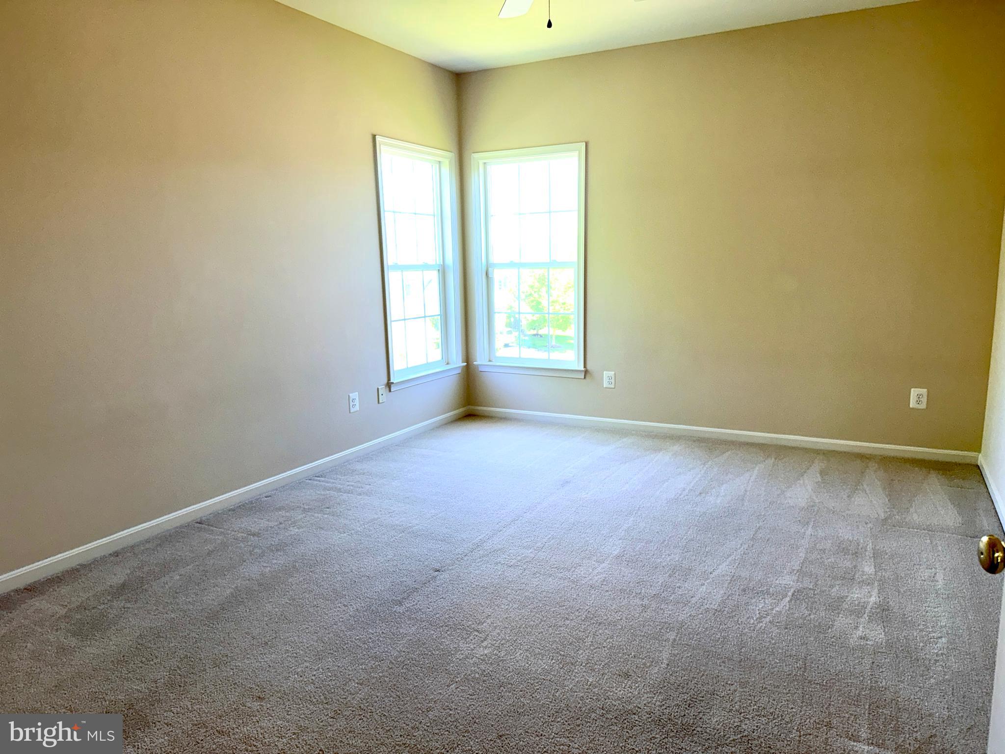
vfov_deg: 56.8
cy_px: 377
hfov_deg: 71.6
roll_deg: +1.5
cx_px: 502
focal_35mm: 24
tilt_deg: -8.7
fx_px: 697
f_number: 1.78
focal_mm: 6.76
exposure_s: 1/229
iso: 160
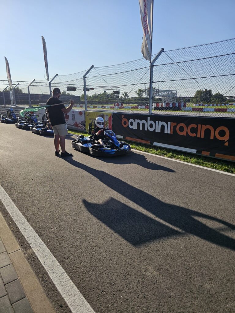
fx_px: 208
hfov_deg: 58.9
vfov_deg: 73.9
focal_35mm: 23
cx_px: 118
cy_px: 156
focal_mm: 6.3
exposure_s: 1/827
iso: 10
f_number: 1.7
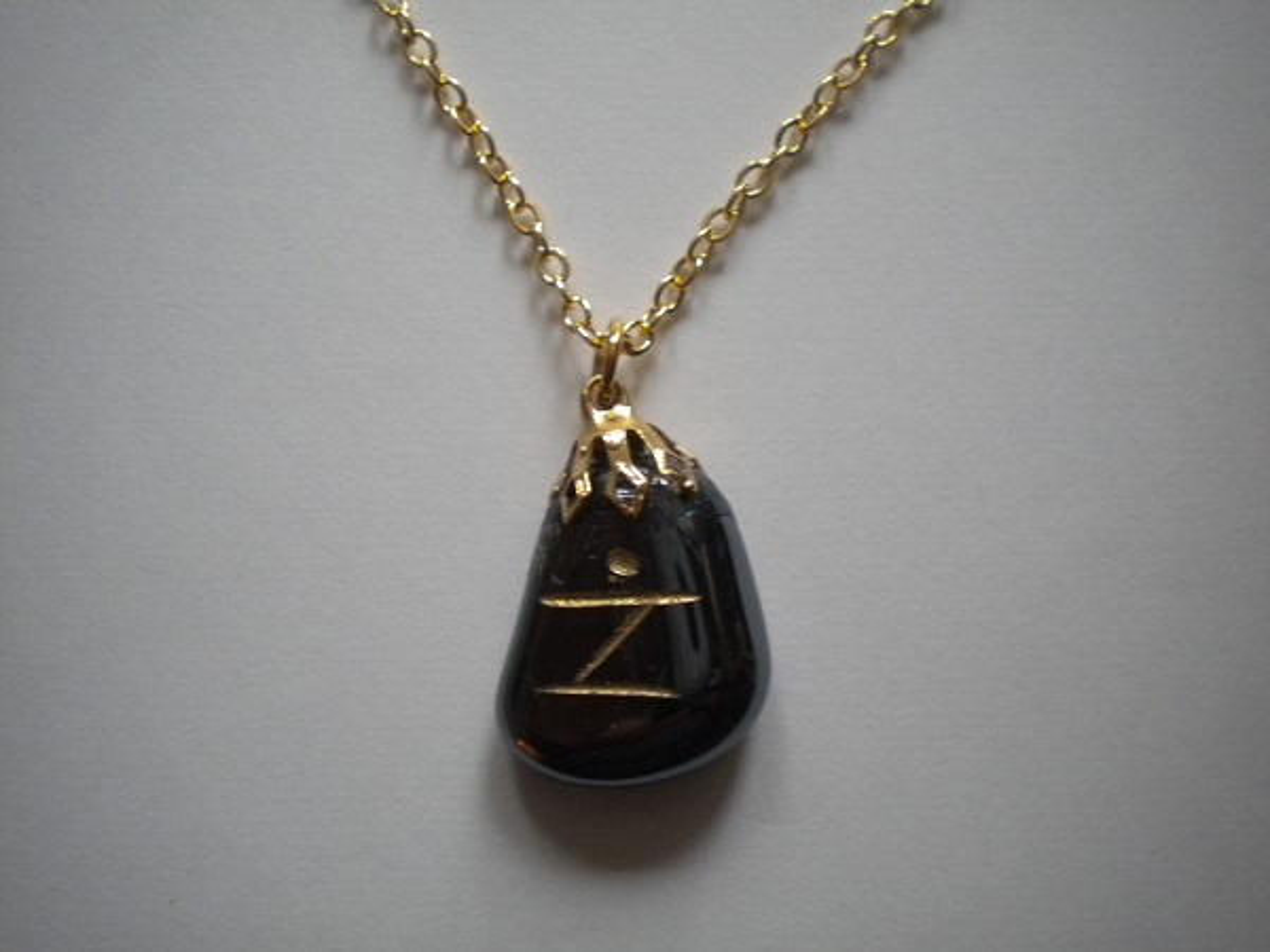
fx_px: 1504
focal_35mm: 41
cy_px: 476
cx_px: 635
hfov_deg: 45.8
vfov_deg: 35.1
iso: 400
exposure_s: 1/27
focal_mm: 7.4
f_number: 3.5
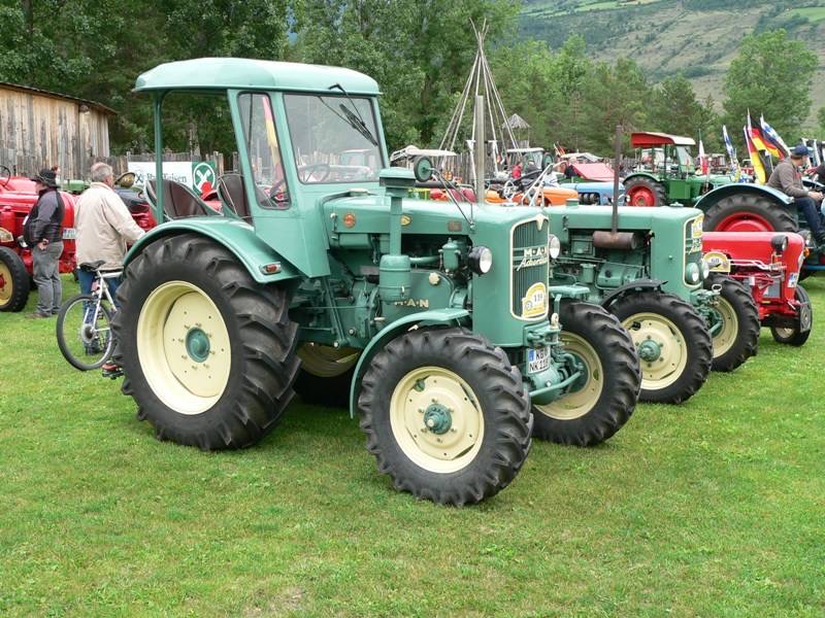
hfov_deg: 42.1
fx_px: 1072
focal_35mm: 45
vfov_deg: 32.2
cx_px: 412
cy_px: 309
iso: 80
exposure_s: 1/200
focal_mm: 7.4
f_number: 4
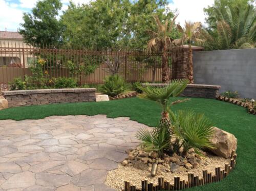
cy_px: 96
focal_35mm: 33
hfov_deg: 55.4
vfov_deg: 42.8
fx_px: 244
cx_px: 128
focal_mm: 3.3
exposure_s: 1/867
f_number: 2.4
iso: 32
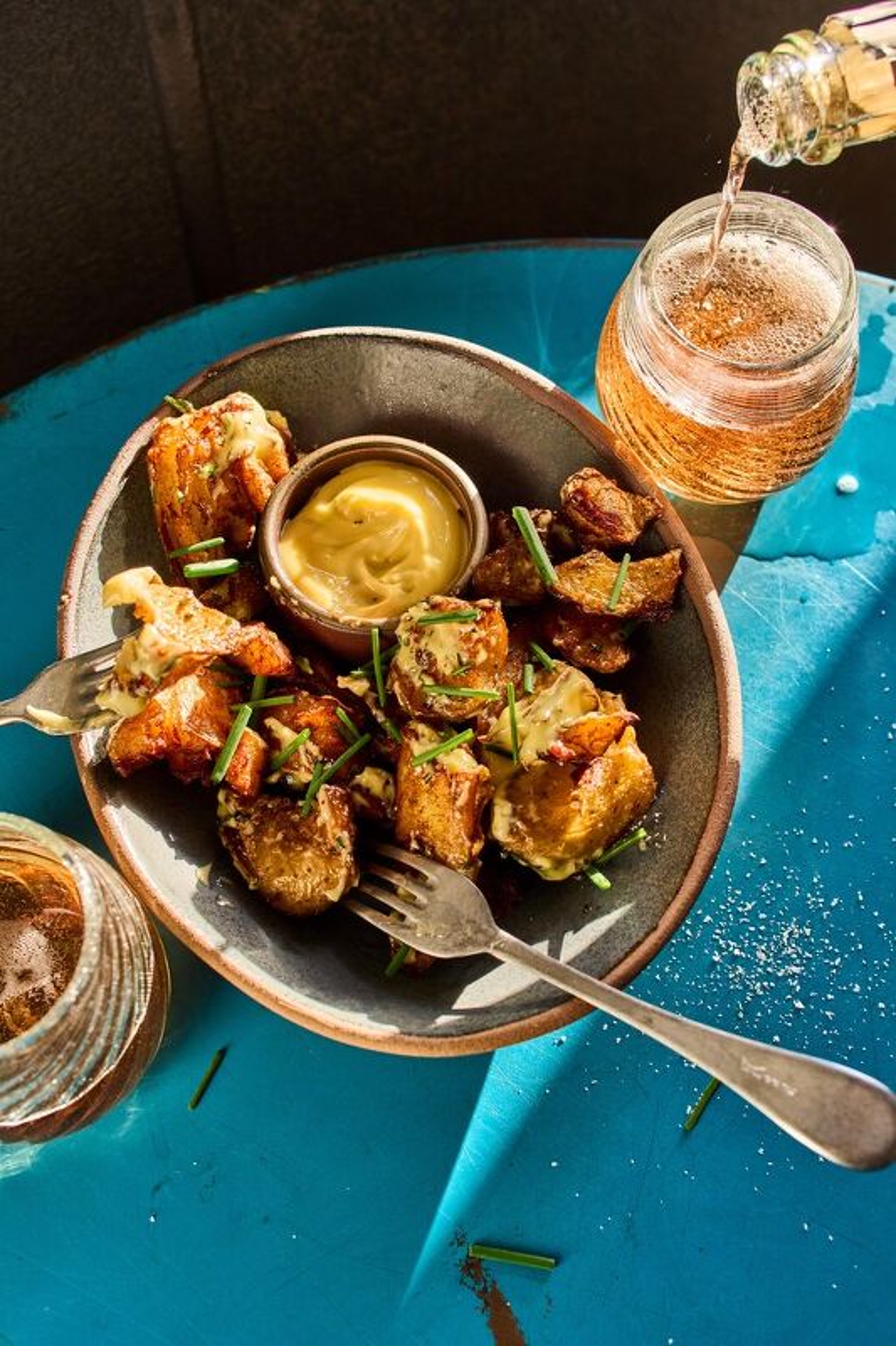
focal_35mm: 45
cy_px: 673
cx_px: 448
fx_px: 1681
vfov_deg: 43.6
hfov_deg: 29.9
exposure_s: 1/125
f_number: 6.3
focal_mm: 45
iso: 640
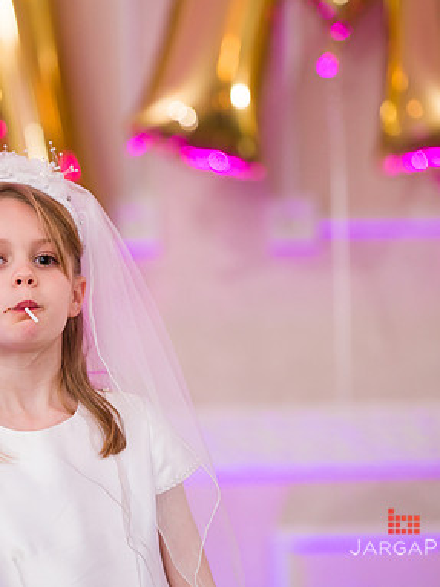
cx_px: 52
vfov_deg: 9.4
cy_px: 293
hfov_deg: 7.0
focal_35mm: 211
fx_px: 3578
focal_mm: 145
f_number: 3.2
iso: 1000
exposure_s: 1/200
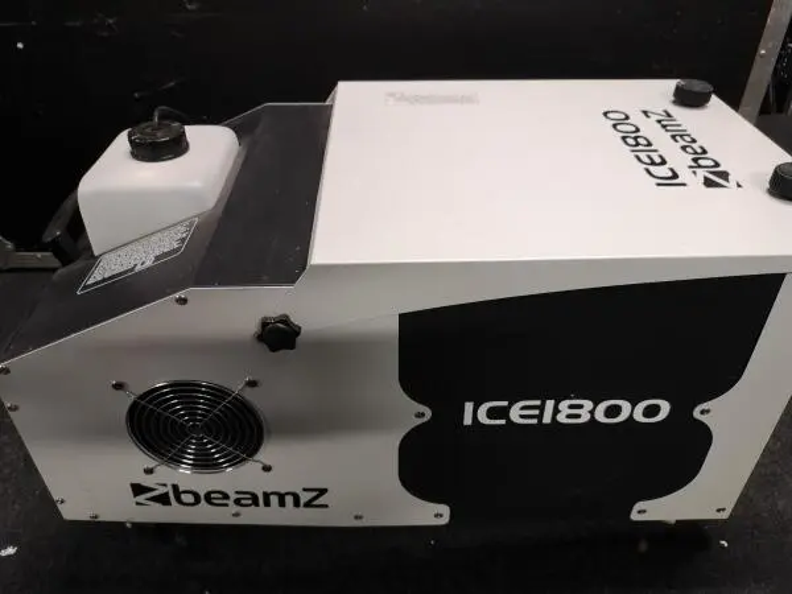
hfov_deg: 65.3
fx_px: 618
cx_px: 396
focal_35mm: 27
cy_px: 297
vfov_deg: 51.4
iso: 400
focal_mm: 5.58
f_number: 1.8
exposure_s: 1/50
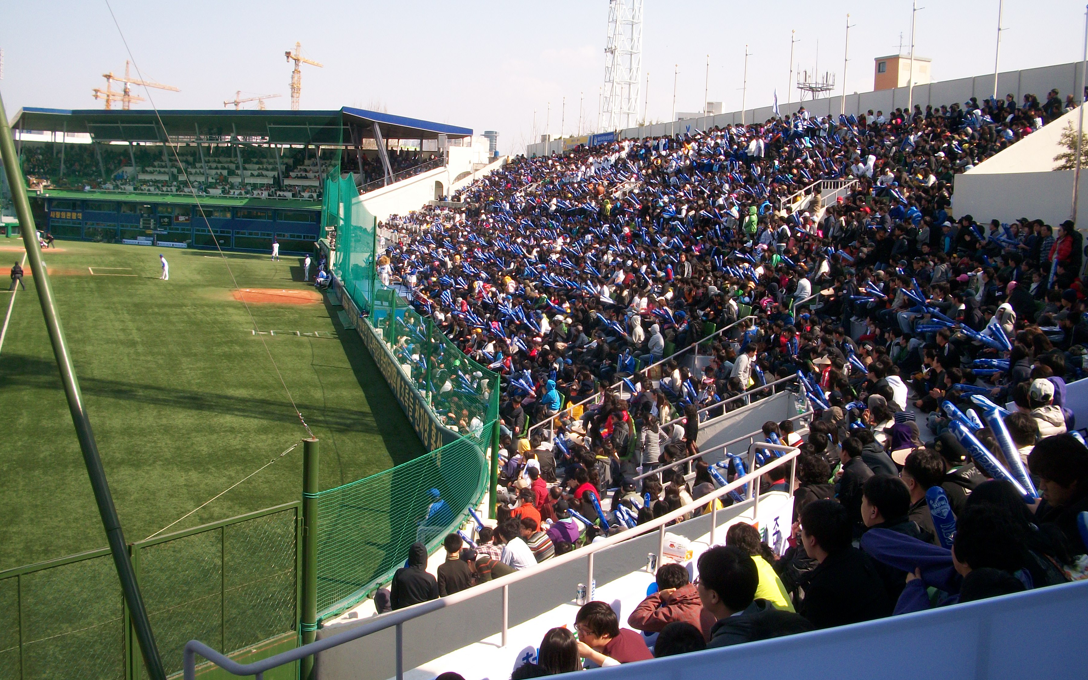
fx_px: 1127
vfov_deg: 33.6
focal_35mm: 38
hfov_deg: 51.5
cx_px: 556
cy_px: 315
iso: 80
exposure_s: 1/250
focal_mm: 6.3
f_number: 5.6
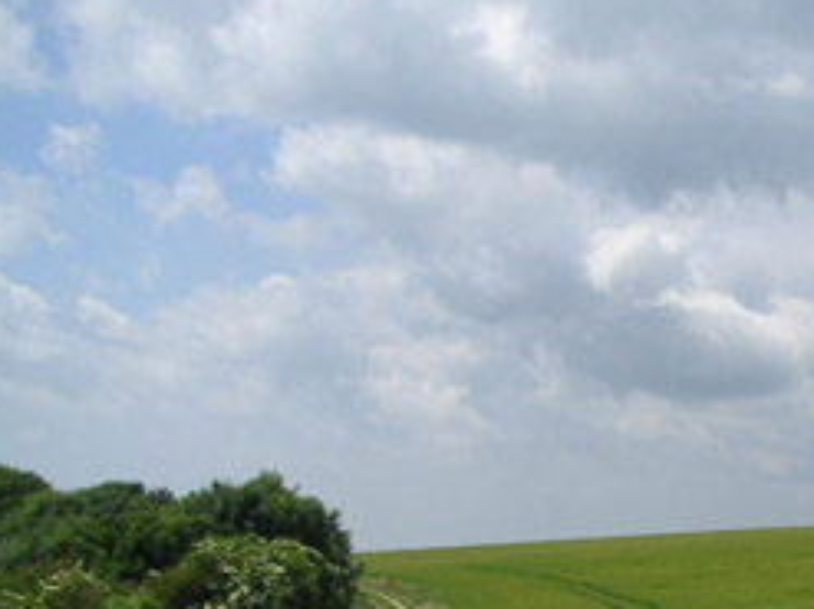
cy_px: 606
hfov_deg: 18.5
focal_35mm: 100
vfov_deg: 14.5
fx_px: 2350
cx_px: 999
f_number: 6.7
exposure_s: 1/350
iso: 50
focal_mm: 6
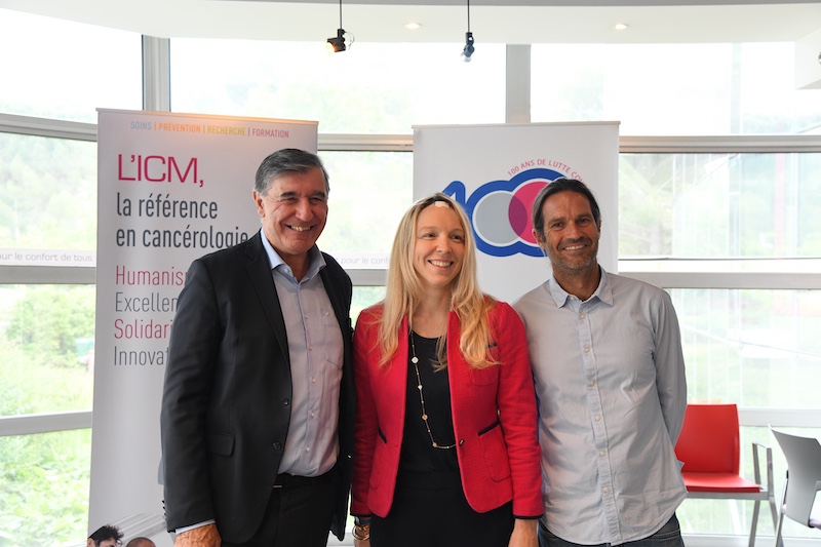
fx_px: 1140
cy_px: 274
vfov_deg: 27.0
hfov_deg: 39.6
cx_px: 410
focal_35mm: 50
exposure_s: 1/50
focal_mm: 50
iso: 2000
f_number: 6.3
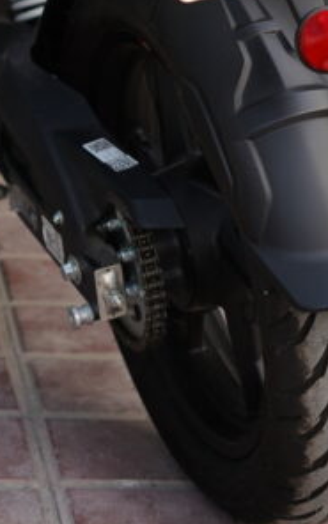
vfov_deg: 13.0
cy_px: -189
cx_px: -60
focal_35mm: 155
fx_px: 2217
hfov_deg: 8.4
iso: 100
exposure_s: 1/80
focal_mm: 50
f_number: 2.8
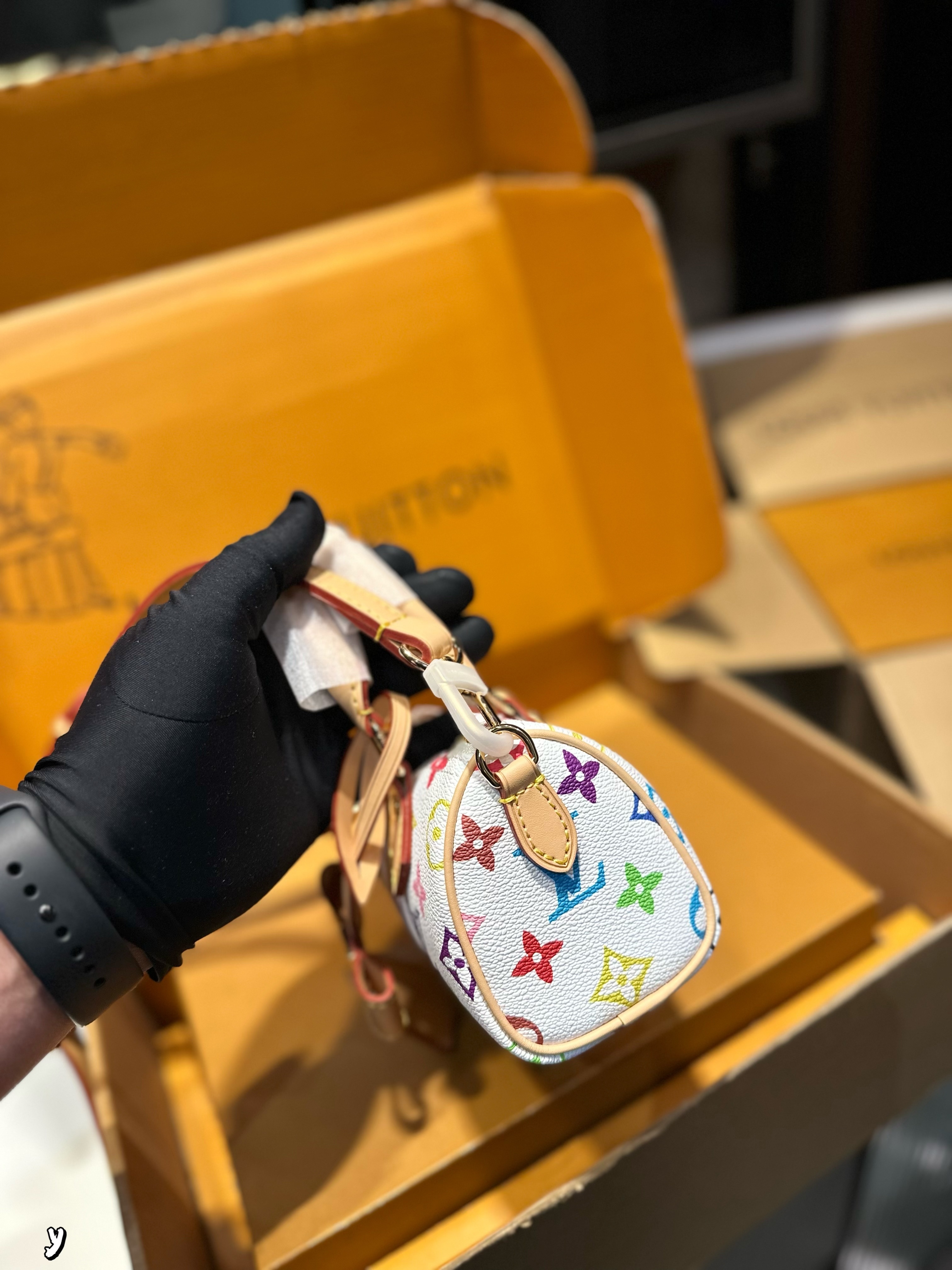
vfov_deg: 71.6
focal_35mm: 24
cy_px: 635
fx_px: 880
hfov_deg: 56.8
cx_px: 476
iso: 160
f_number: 1.78
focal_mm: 6.86
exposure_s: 1/100
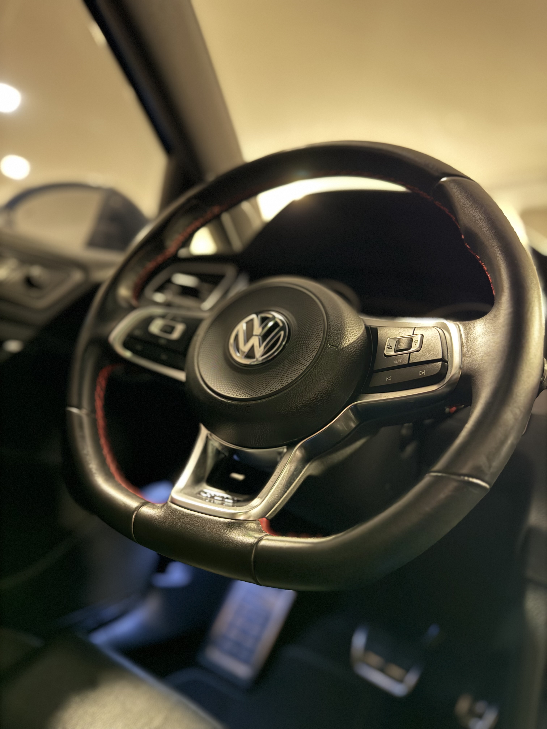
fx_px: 506
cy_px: 364
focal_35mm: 24
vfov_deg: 71.6
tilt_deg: -4.7
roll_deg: -11.1
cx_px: 274
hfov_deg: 56.8
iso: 2000
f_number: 1.78
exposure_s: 1/9
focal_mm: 6.76
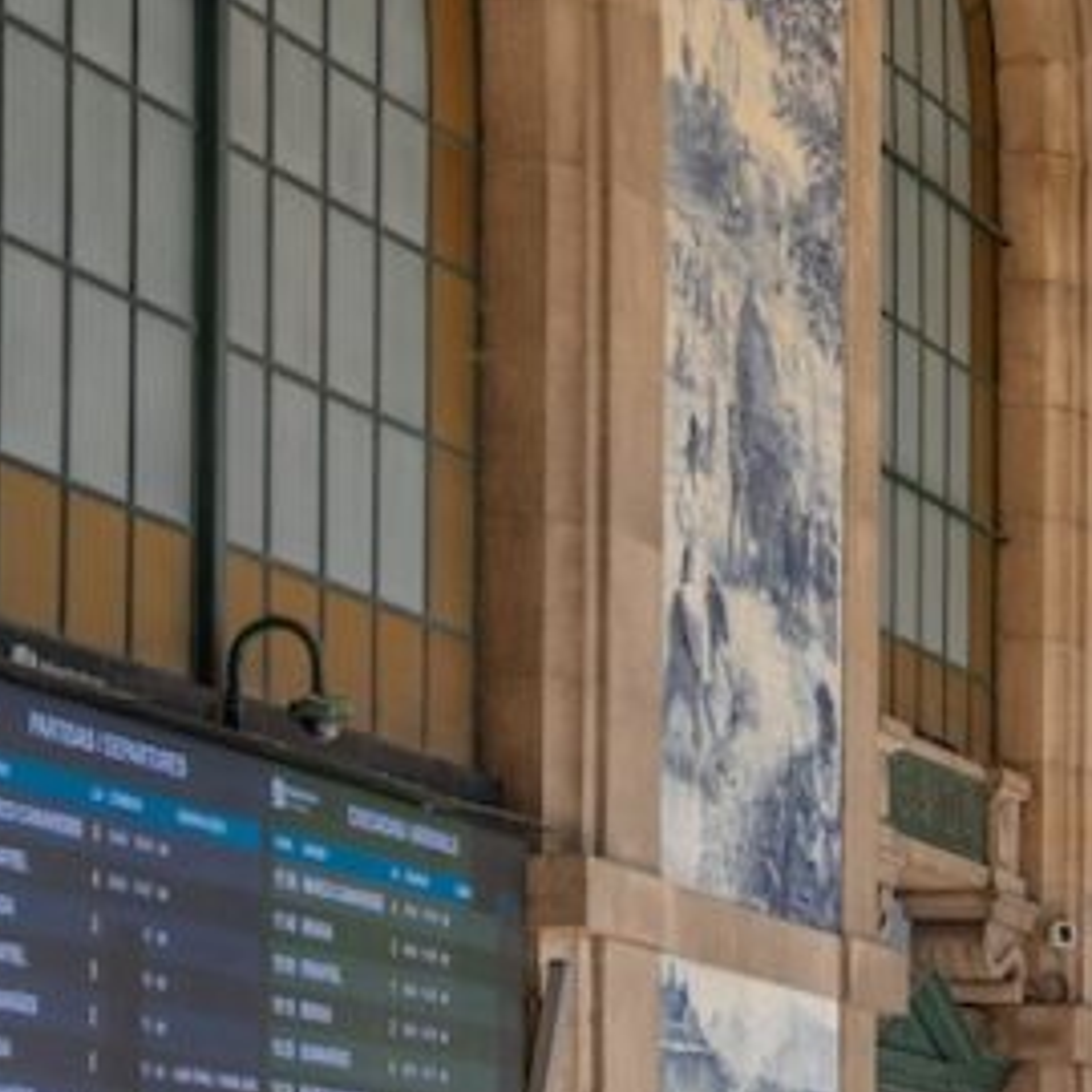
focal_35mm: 153
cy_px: 352
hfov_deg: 10.7
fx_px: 5466
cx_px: 1986
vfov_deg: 11.4
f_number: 2.8
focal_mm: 43.9
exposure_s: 1/200
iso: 100
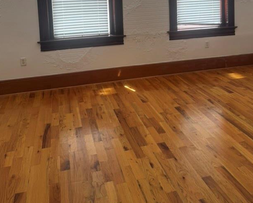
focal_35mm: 39
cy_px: 15
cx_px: 149
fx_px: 292
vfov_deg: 35.6
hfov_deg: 46.6
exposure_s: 1/120
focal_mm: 6.76
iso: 80
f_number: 1.78
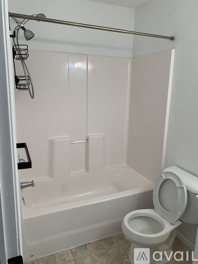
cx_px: 99
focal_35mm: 26
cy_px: 132
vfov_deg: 67.3
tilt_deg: -12.1
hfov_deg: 53.0
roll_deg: +0.2
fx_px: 198
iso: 64
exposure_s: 1/120
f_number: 1.8
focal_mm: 4.25
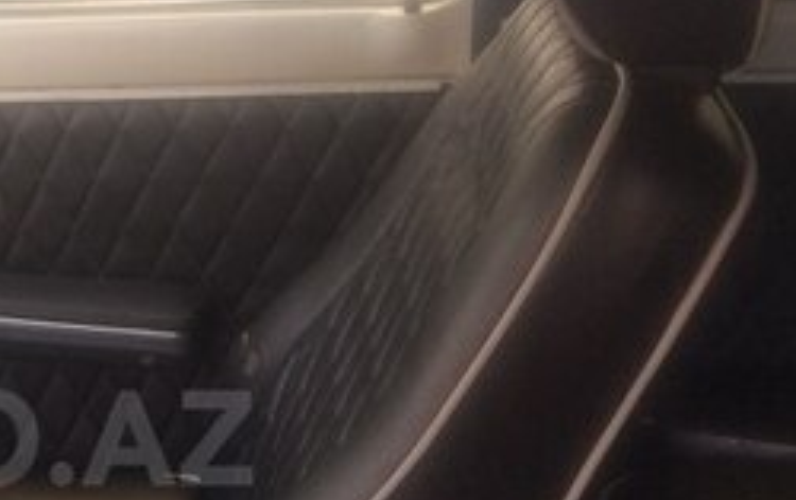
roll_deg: +4.1
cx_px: -73
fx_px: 1760
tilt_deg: -24.0
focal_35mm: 81
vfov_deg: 16.0
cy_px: 438
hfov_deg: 23.9
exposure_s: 1/33
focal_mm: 4.15
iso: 40
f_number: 2.2
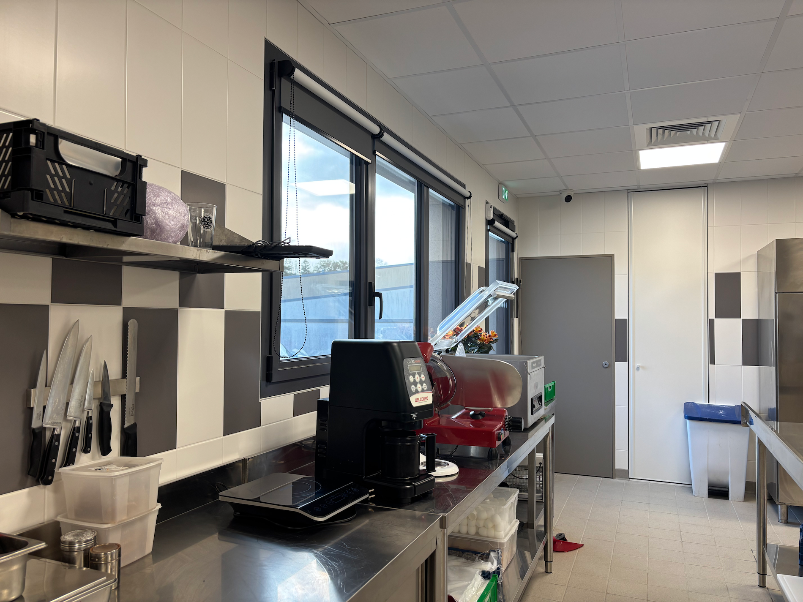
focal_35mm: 26
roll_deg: +0.1
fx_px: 603
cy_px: 301
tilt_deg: +1.6
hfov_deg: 67.3
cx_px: 402
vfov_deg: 53.1
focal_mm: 5.96
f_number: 1.6
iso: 64
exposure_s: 1/100
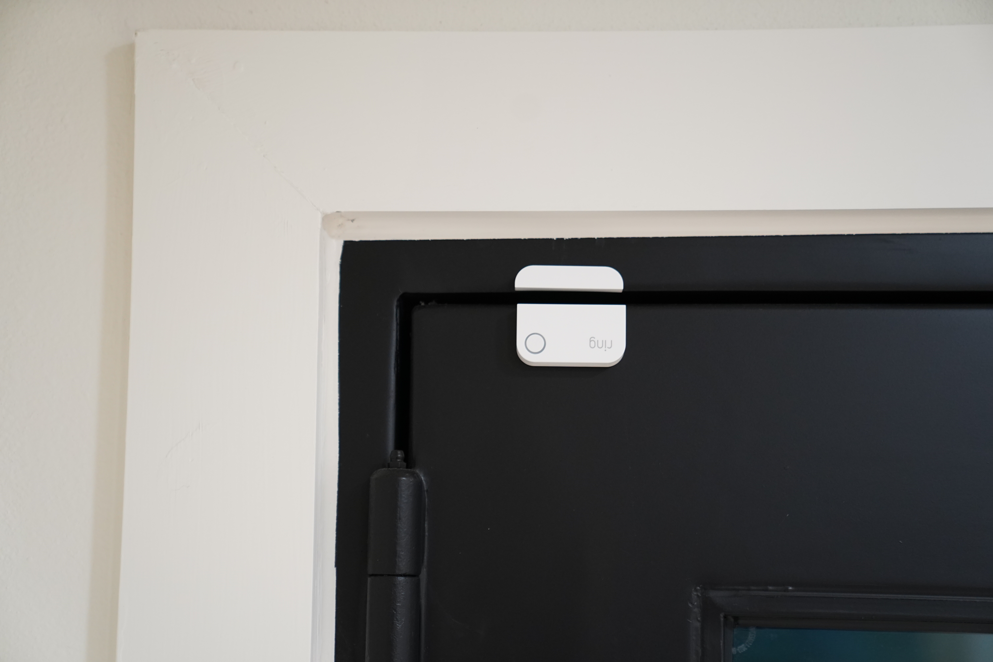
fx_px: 1876
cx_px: 496
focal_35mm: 68
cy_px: 331
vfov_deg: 20.0
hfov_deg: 29.7
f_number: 2.8
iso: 2500
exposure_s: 1/160
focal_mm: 68
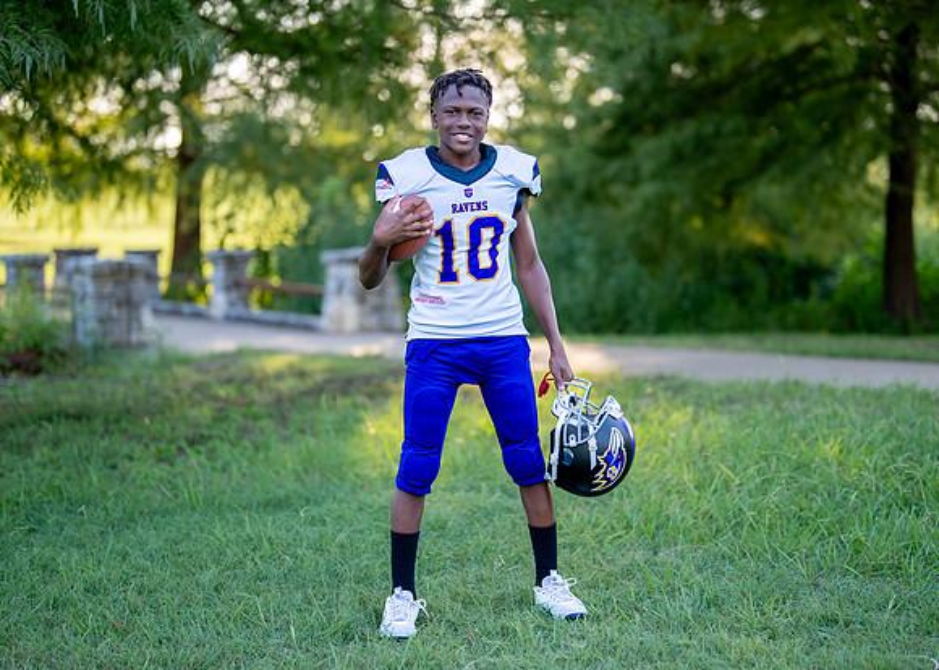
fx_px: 1696
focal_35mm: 64
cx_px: 492
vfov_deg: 22.4
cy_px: 309
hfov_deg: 30.9
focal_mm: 50
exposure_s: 1/1600
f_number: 1.2
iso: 160
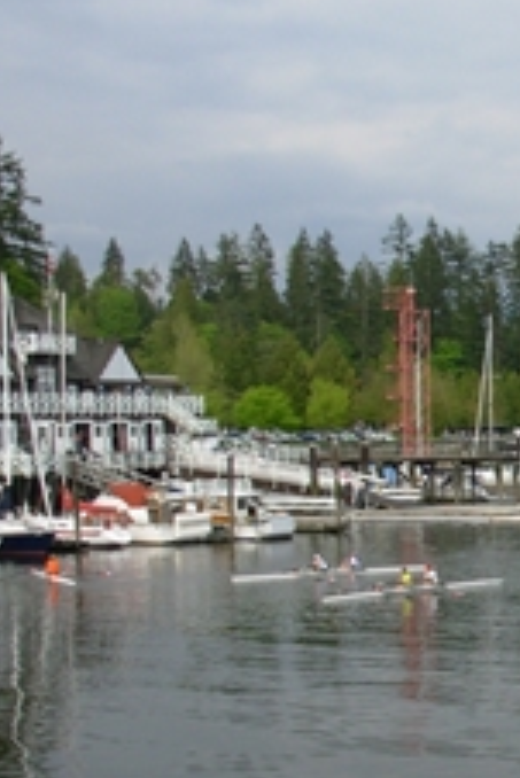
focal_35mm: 84
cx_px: 665
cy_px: 558
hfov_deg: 15.5
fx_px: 1817
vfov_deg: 24.0
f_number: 2.9
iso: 50
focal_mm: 6.3
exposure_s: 1/683
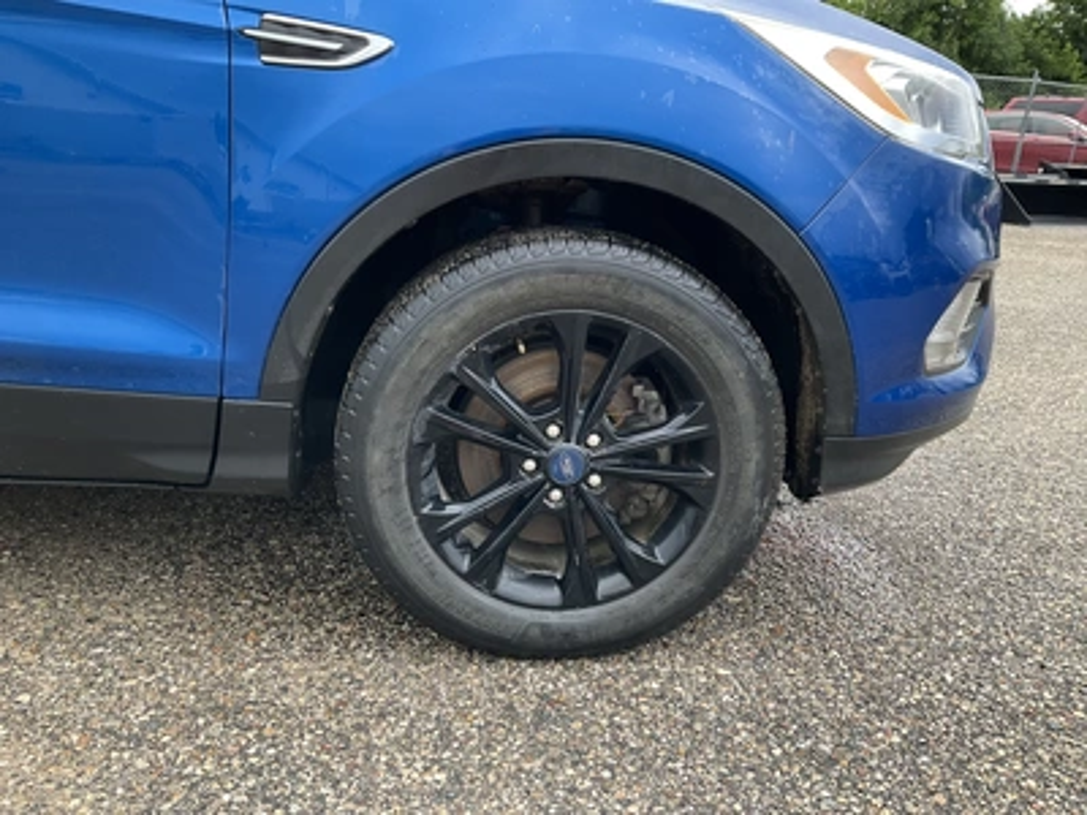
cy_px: 408
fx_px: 911
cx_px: 544
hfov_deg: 61.7
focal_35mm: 29
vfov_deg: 48.2
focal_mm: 3
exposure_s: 1/122
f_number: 1.8
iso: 32
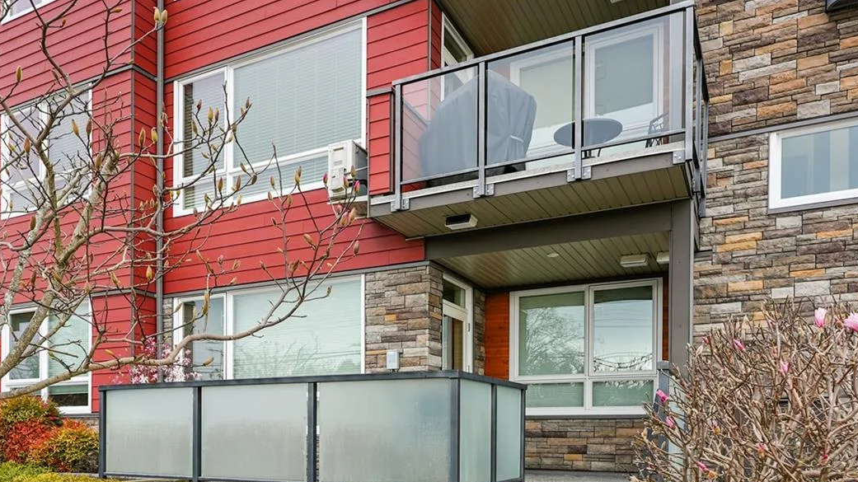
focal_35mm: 29
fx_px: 660
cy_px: 433
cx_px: 379
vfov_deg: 37.5
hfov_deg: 65.9
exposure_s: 1/125
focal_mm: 18
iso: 50
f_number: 4
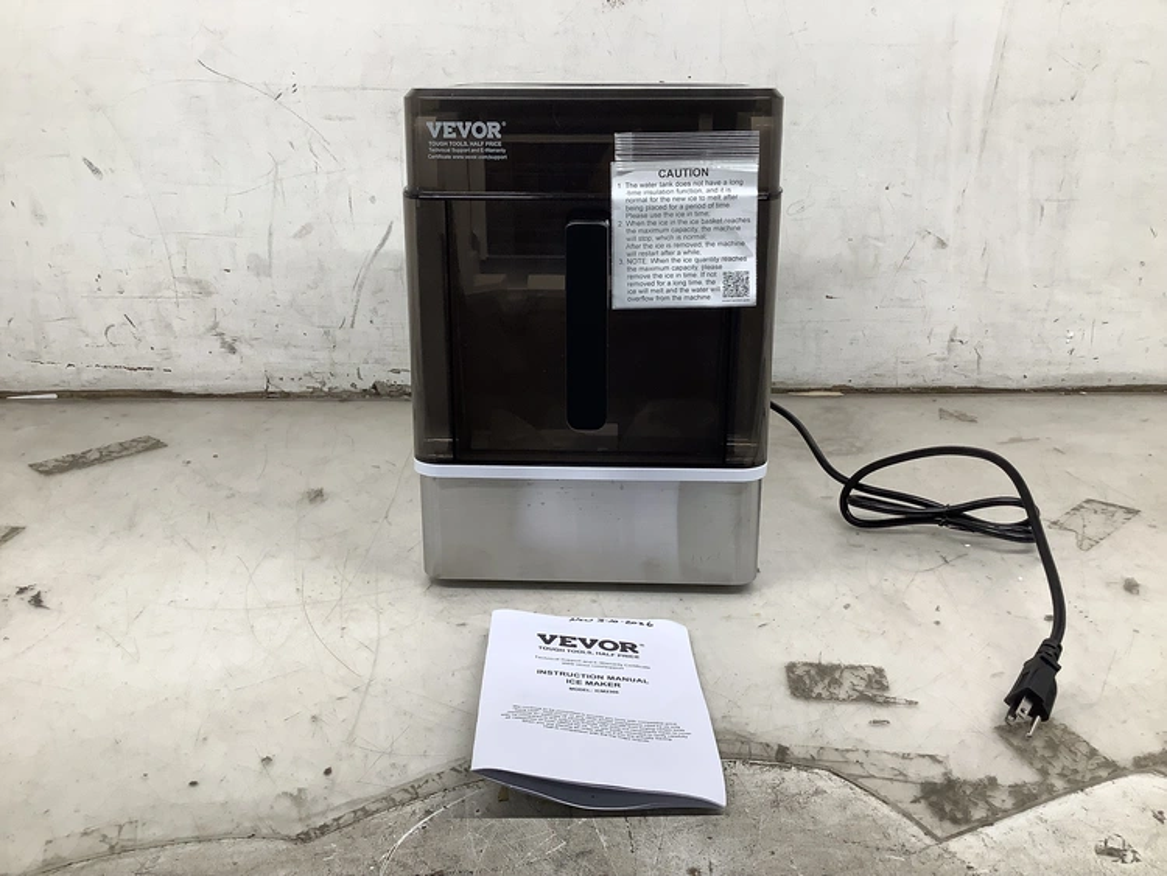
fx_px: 1045
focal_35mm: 31
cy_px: 438
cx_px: 584
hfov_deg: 58.3
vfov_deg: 45.5
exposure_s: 1/120
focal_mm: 3.3
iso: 80
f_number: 2.4
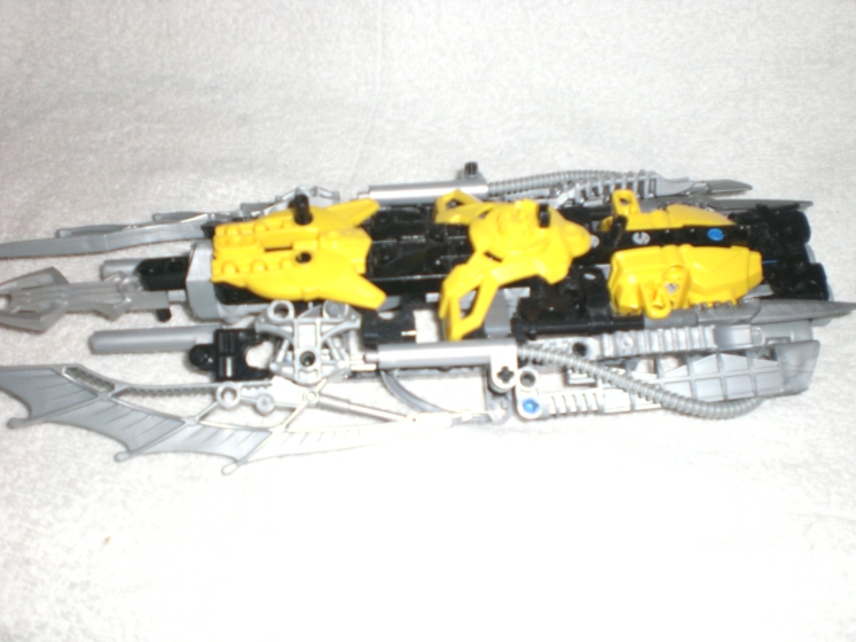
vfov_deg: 37.7
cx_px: 428
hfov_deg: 49.0
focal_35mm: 38
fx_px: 940
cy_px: 321
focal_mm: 6.3
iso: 200
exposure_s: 1/60
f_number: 3.1
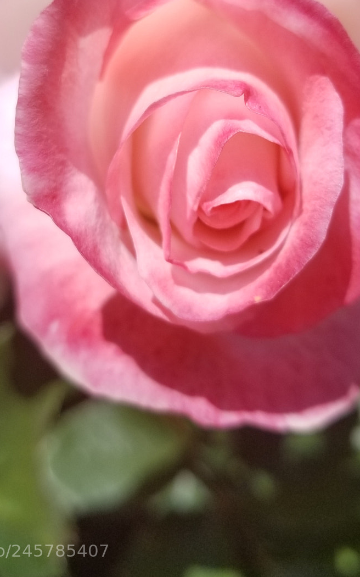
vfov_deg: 45.8
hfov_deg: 30.5
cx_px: 151
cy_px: 154
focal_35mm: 42
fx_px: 659
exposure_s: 1/2432
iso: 50
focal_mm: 4.25
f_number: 1.7
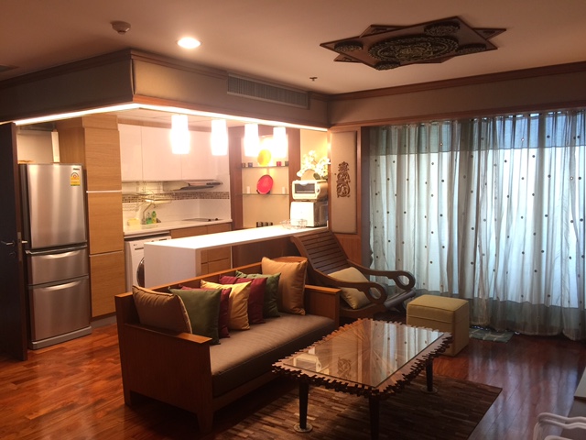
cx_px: 293
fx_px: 491
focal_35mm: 29
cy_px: 220
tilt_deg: -5.2
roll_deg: -0.4
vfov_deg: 48.2
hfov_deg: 61.7
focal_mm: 4.15
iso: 40
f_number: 2.2
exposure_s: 1/17
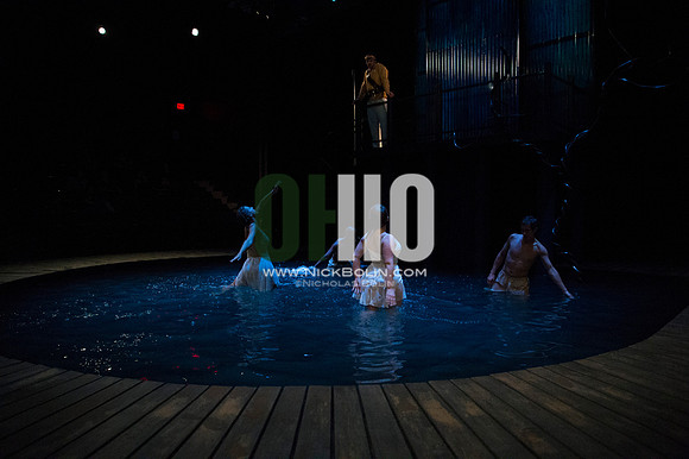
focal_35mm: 24
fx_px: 459
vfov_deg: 53.1
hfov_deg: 73.8
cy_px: 230
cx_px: 344
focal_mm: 24
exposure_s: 1/320
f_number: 2.8
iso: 12800
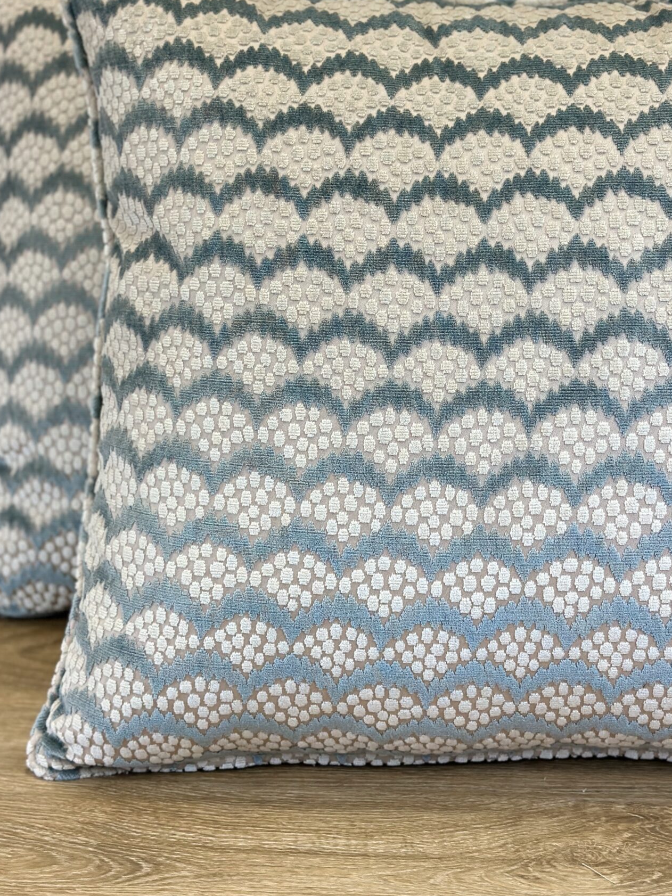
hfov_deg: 20.1
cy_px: 293
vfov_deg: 26.5
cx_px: 422
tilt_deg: -14.6
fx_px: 1890
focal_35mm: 73
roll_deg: +0.5
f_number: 1.78
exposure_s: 1/215
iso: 80
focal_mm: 6.86
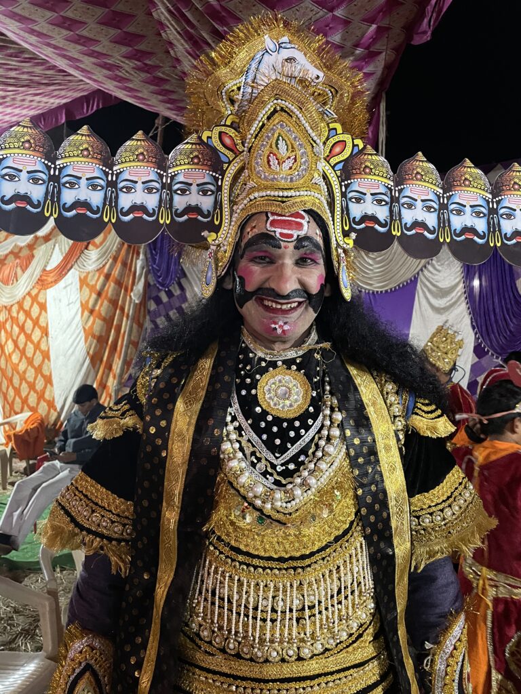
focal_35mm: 26
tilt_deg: -0.2
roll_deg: -0.7
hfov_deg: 53.1
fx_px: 522
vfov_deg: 67.3
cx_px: 260
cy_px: 347
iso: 500
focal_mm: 4.2
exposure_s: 1/25
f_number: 1.6
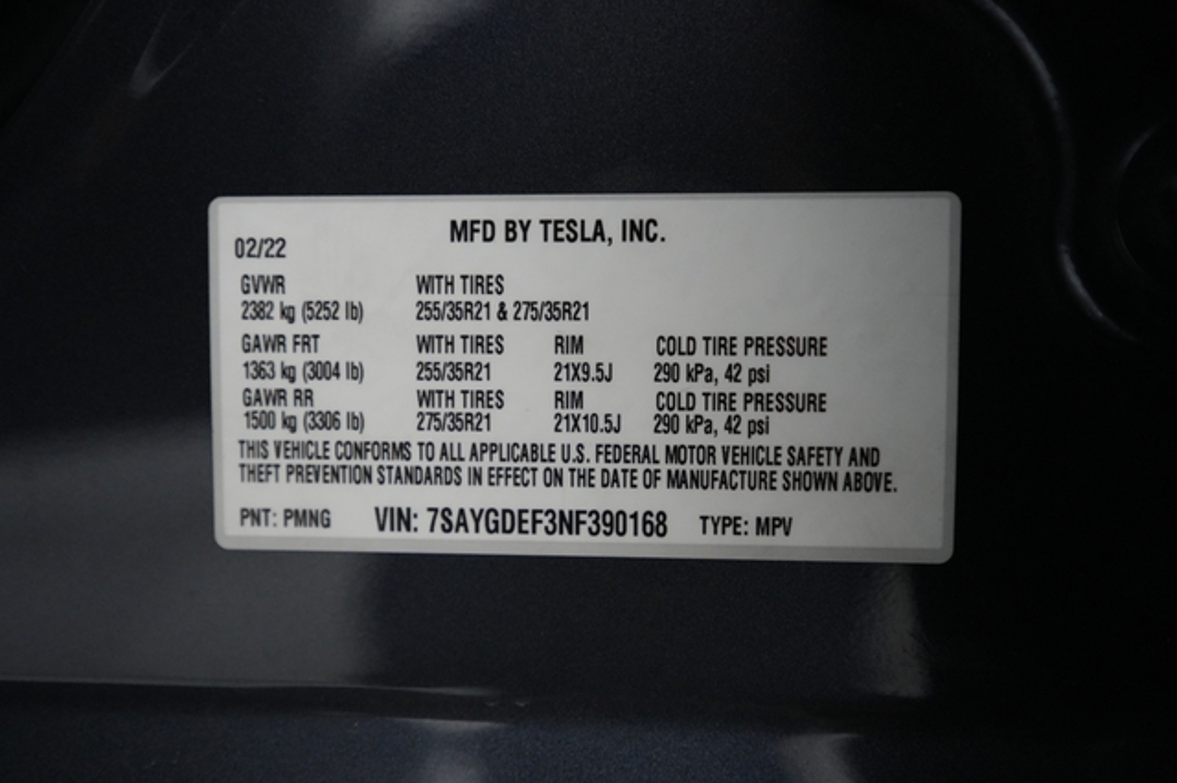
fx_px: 915
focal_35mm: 28
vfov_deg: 46.4
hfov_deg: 65.5
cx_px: 588
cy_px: 392
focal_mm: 28
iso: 5000
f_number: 2.8
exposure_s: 1/160
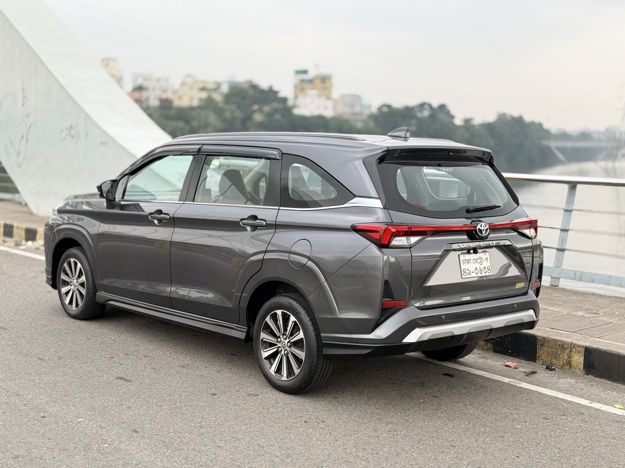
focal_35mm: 48
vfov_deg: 30.3
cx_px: 312
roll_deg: -0.5
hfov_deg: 39.7
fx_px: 867
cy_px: 234
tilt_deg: -5.8
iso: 100
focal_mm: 6.76
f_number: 1.78
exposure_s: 1/349
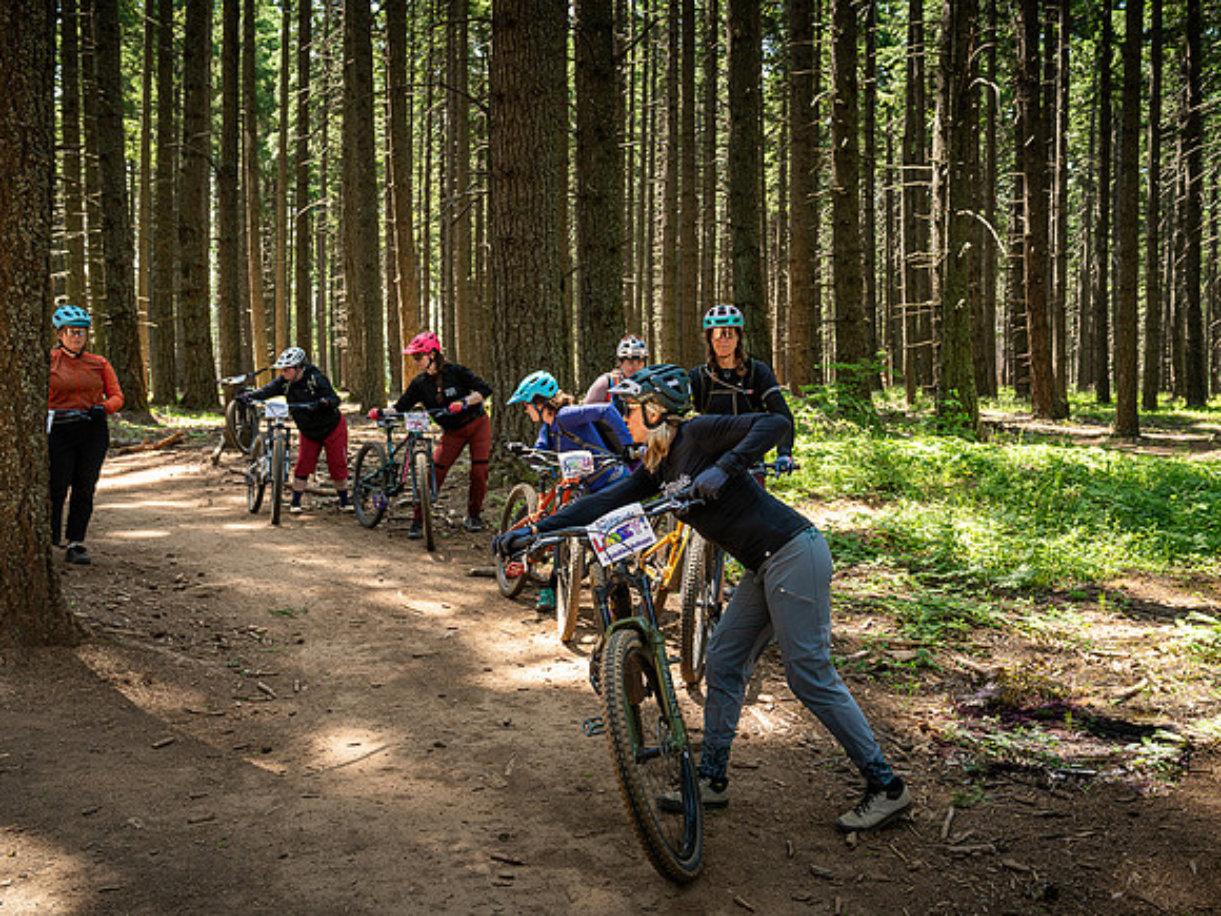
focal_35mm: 35
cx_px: 610
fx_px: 1221
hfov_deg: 53.1
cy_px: 458
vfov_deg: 41.1
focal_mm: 32
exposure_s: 1/160
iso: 400
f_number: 4.5
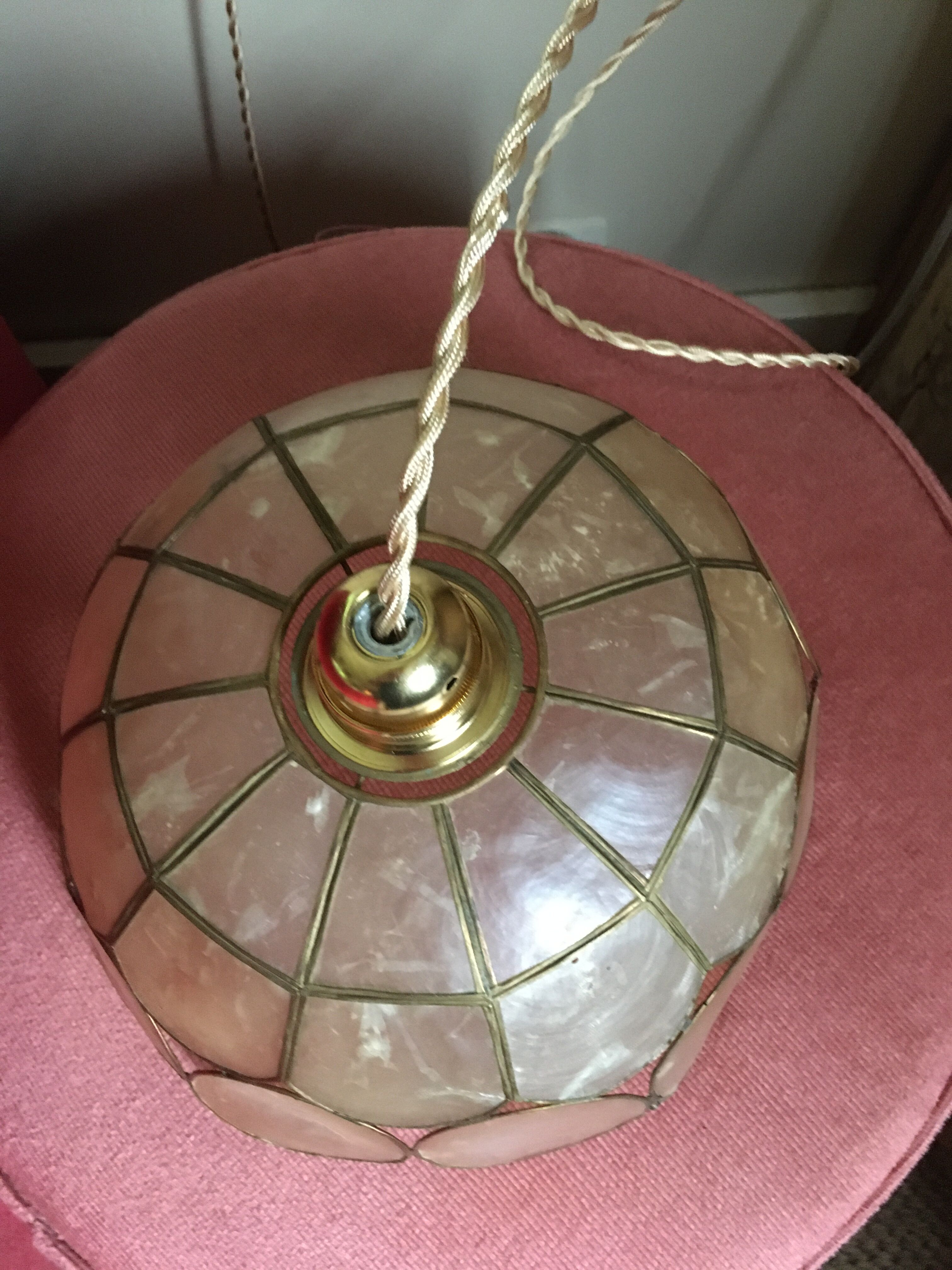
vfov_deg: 61.7
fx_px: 1063
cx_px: 476
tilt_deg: -69.9
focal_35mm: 29
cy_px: 635
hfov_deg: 48.2
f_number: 2.2
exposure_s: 1/17
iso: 320
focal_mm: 4.15
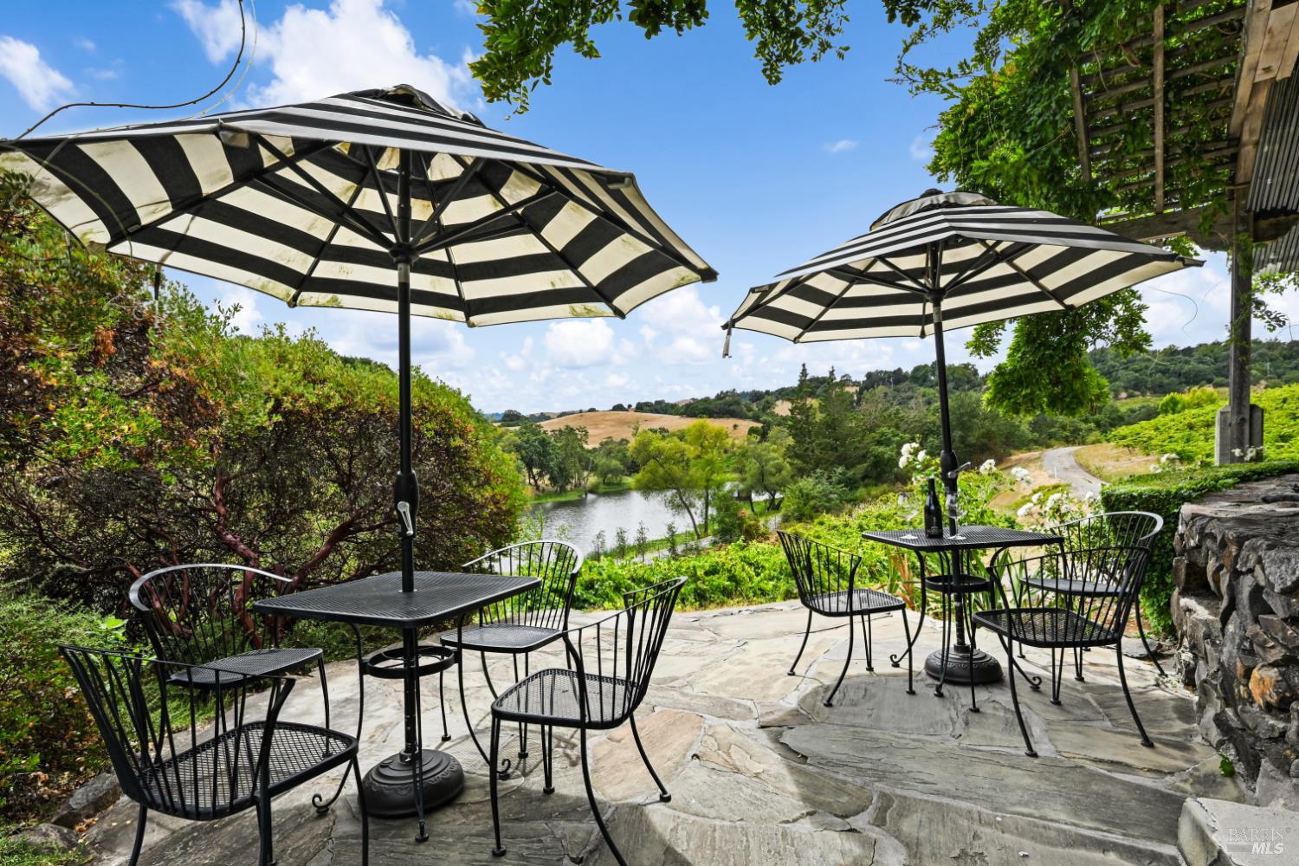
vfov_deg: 68.9
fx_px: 631
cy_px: 433
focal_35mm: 18
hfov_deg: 91.6
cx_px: 650
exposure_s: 1/250
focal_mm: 17.5
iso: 1600
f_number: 13
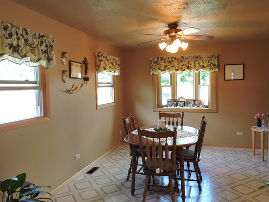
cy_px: 99
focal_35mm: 28
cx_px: 133
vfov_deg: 49.7
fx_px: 217
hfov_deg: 63.5
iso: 320
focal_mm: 4.3
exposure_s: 1/30
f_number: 3.3
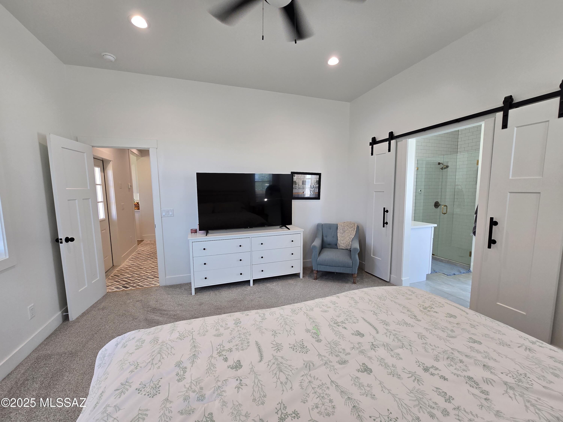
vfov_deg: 89.9
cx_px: 282
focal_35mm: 13
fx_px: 211
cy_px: 211
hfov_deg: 106.2
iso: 80
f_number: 2.2
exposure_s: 1/60
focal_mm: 2.2
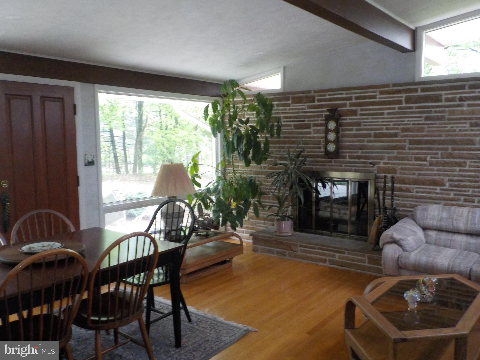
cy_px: 180
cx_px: 240
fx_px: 416
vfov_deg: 46.8
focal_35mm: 30
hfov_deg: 60.0
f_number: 3.3
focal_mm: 4.1
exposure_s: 1/30
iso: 360
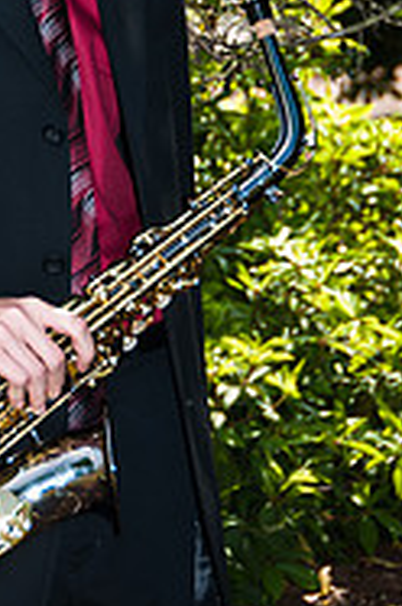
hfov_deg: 5.1
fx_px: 4542
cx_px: 34
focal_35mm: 270
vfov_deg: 7.6
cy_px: 58
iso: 200
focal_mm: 75
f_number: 5
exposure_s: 1/250
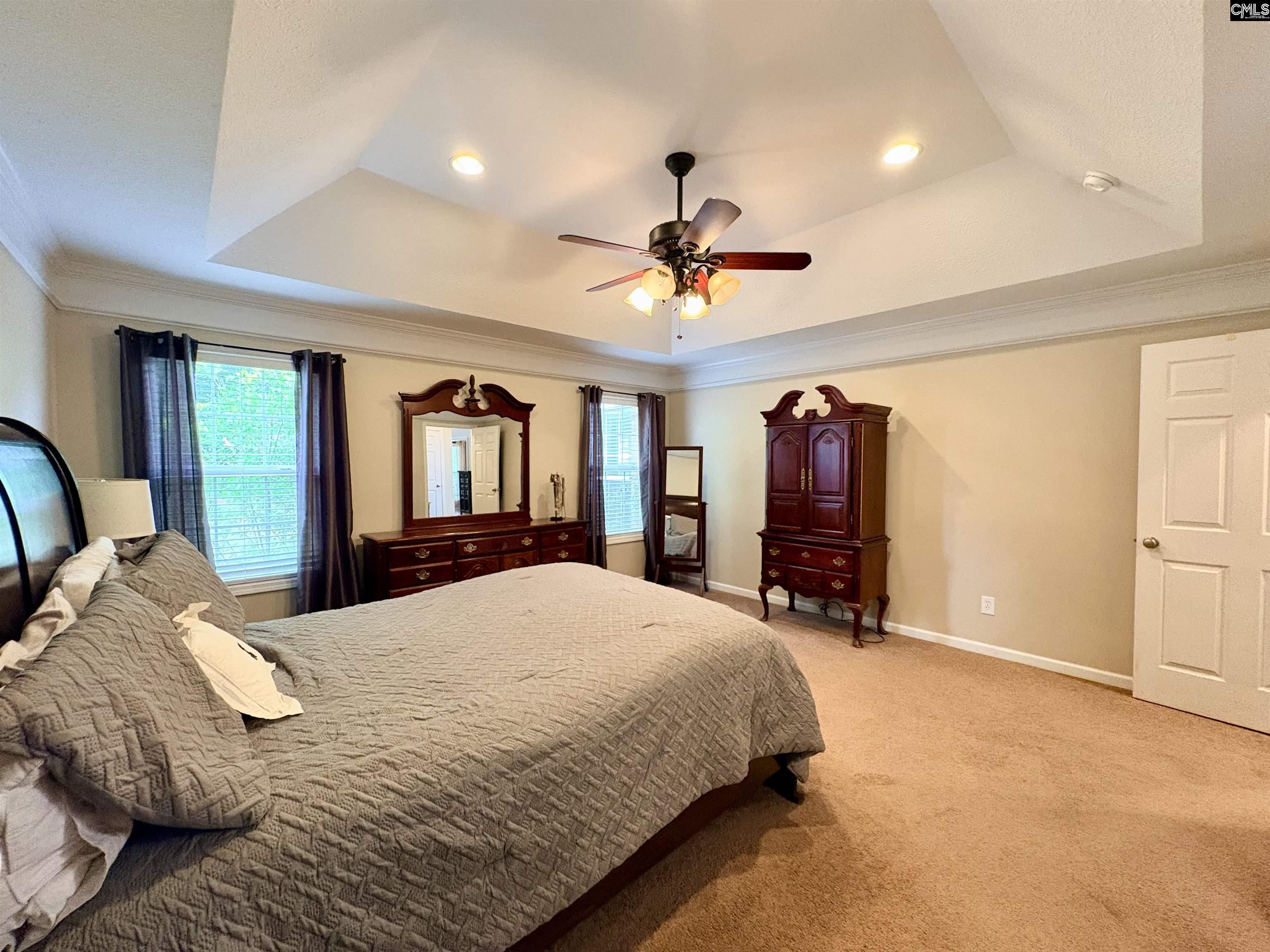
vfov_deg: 85.7
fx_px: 514
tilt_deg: -0.1
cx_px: 635
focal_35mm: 14
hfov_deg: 102.1
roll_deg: +1.0
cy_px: 476
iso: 500
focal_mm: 2.22
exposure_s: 1/60
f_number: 2.2
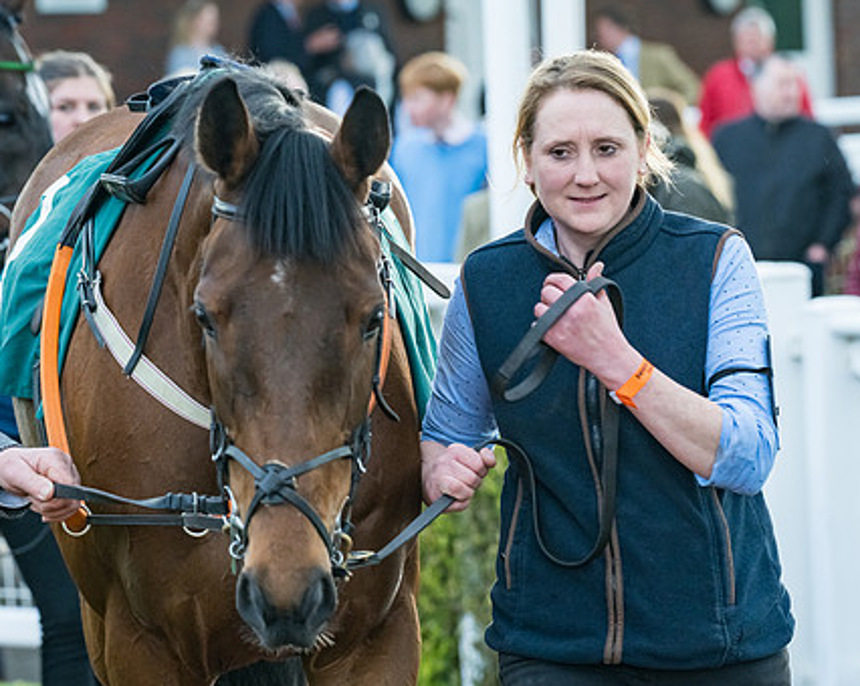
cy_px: 269
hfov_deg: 7.1
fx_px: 6968
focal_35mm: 274
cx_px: 520
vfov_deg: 5.6
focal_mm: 135
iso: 1000
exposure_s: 1/250
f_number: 5
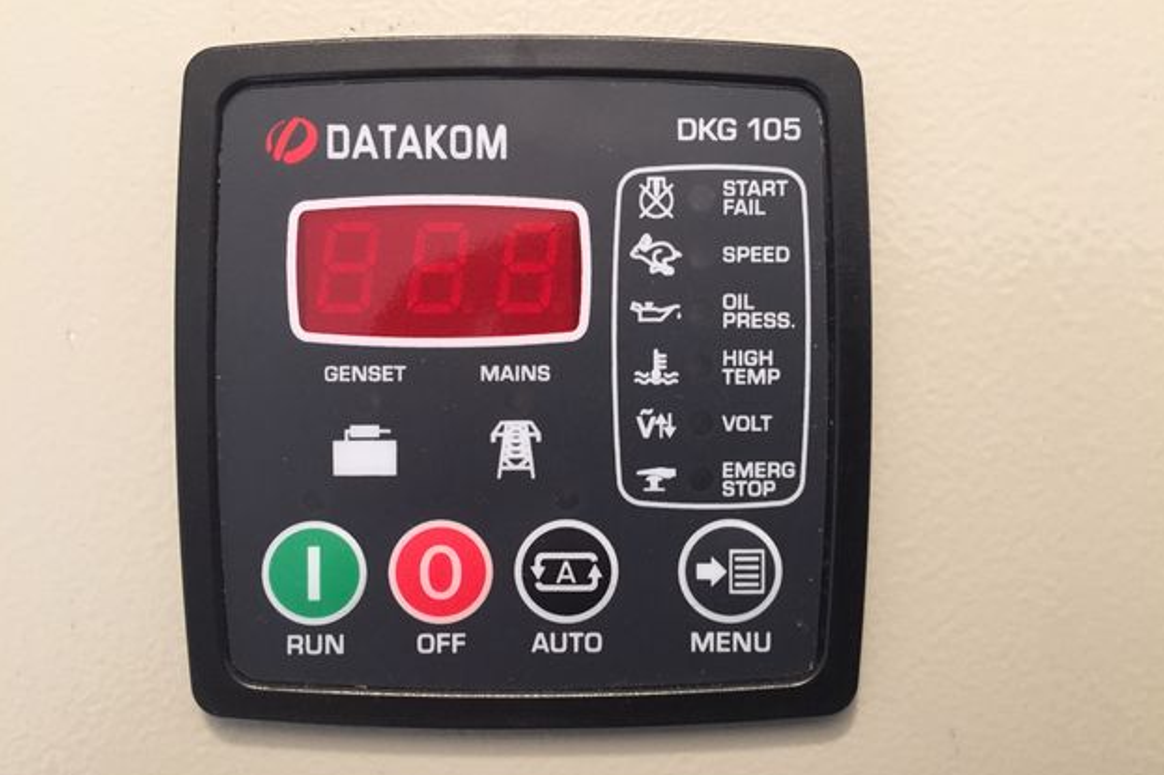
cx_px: 579
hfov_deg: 60.3
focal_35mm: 31
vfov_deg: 42.3
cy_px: 355
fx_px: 1002
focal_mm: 4.15
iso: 250
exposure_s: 1/24
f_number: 2.2
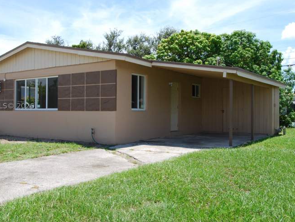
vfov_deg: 36.8
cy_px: 106
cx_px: 114
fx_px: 333
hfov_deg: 47.5
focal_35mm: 39
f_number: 10
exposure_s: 1/200
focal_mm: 22
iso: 200
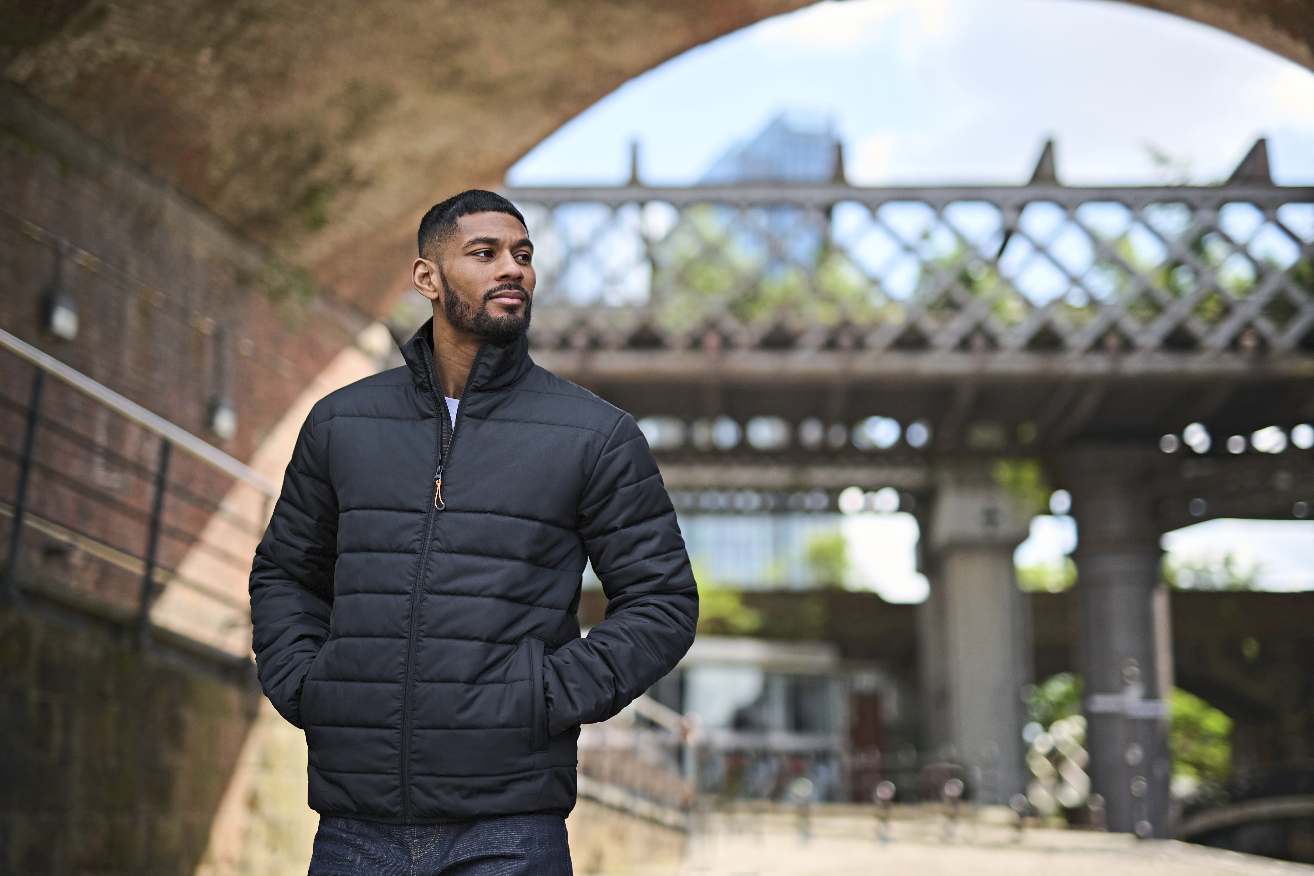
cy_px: 438
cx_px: 657
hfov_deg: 39.6
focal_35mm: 50
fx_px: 1825
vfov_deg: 27.0
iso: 200
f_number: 1.4
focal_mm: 50
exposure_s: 1/3200
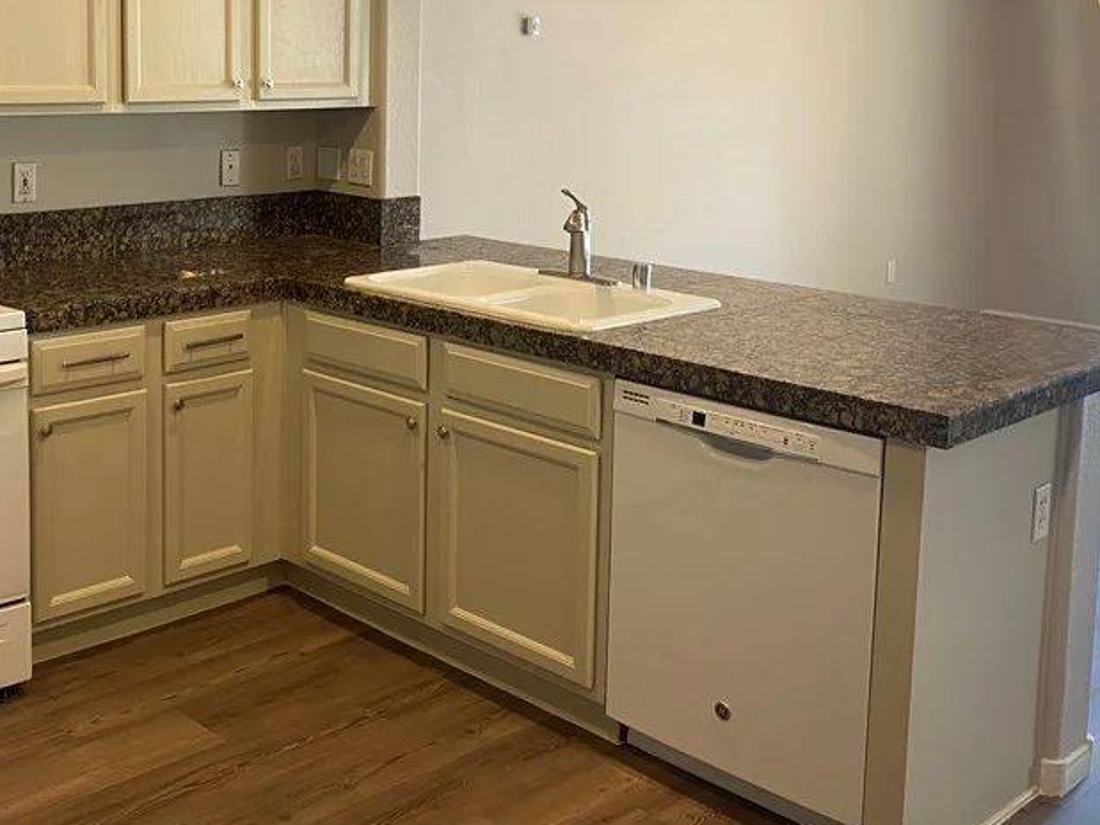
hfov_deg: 43.2
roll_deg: -0.6
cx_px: 361
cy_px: 224
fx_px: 1366
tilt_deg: -7.1
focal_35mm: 43
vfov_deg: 33.0
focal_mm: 4.25
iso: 100
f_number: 1.8
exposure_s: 1/60
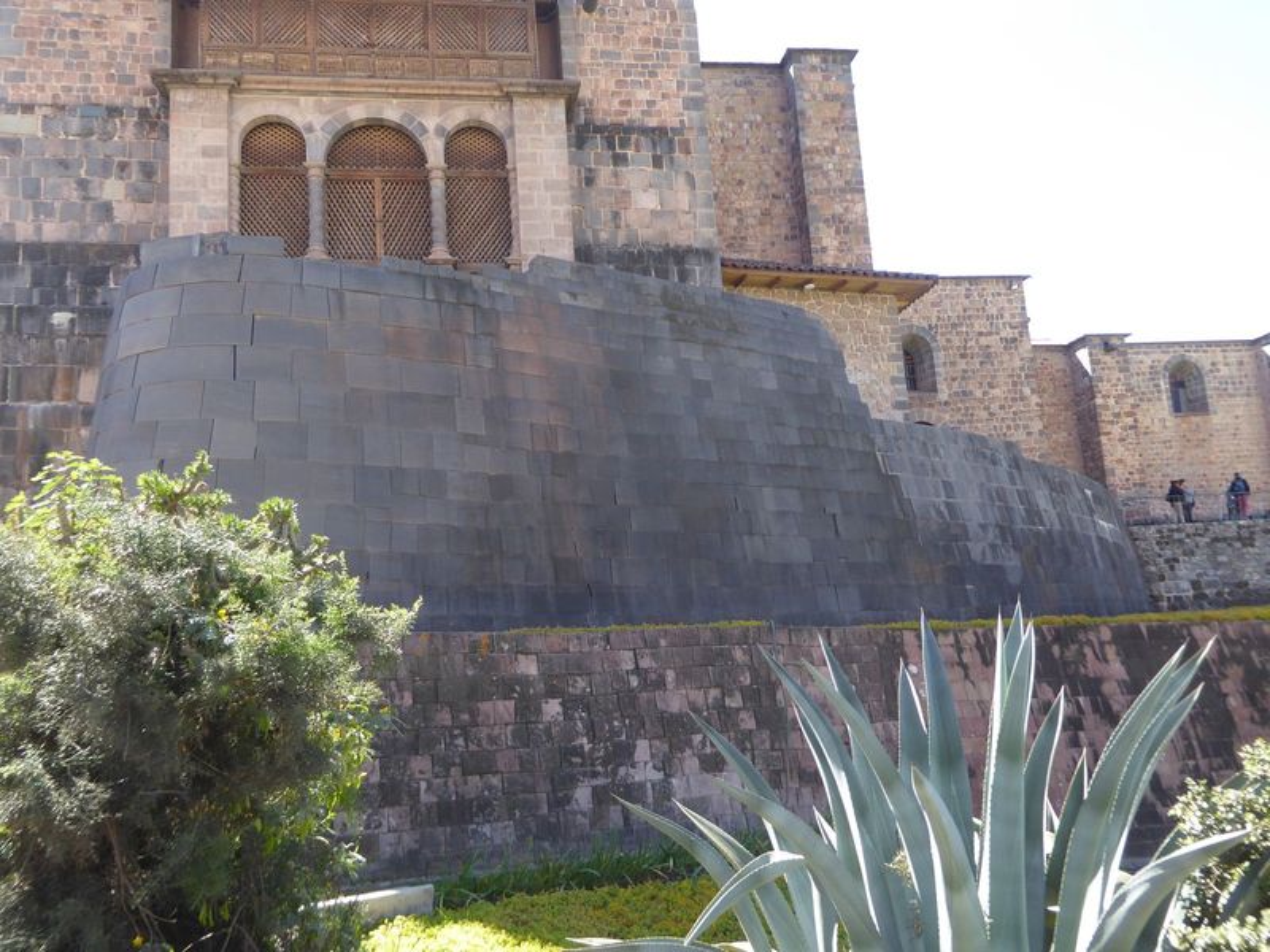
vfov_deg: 48.2
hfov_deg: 61.7
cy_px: 476
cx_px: 635
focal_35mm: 29
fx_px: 1064
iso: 80
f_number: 3.5
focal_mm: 5
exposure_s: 1/100
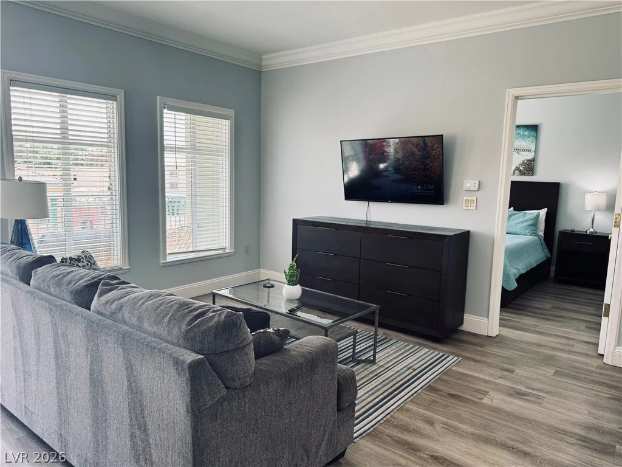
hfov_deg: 71.6
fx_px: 431
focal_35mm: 24
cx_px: 311
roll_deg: -1.6
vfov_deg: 56.8
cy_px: 234
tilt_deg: -8.5
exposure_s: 1/130
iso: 100
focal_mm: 6.76
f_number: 1.78
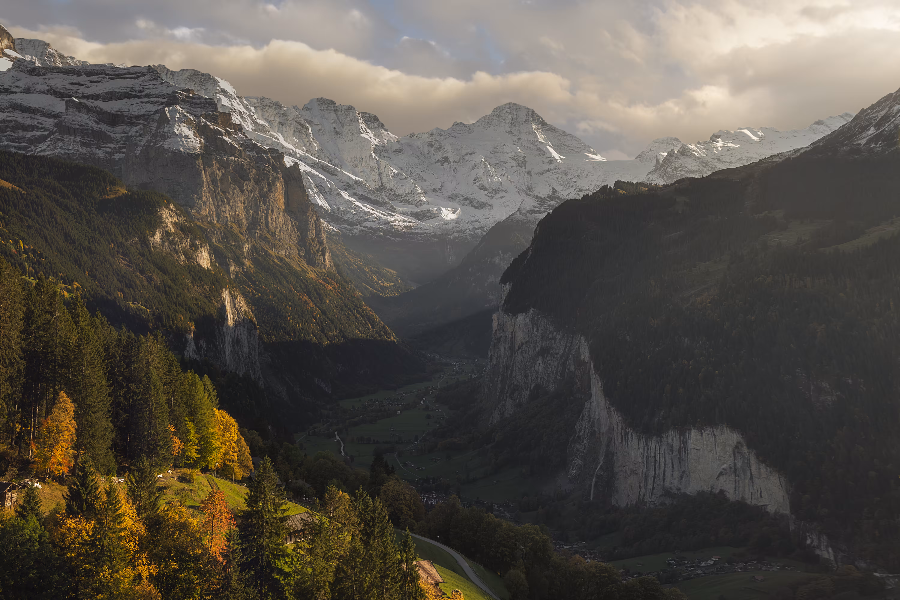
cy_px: 300
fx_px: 1050
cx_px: 450
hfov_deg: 46.4
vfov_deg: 31.9
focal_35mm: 42
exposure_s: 1/15
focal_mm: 28
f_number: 10
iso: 100
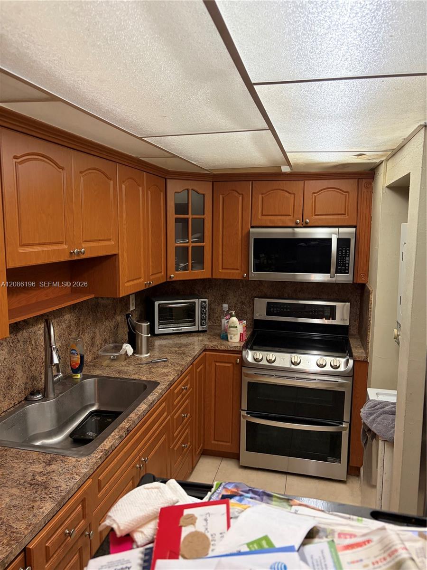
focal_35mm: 26
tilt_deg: -5.8
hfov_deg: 53.1
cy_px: 285
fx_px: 428
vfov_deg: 67.3
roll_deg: +0.3
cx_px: 214
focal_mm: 5.96
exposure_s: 1/60
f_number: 1.6
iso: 200
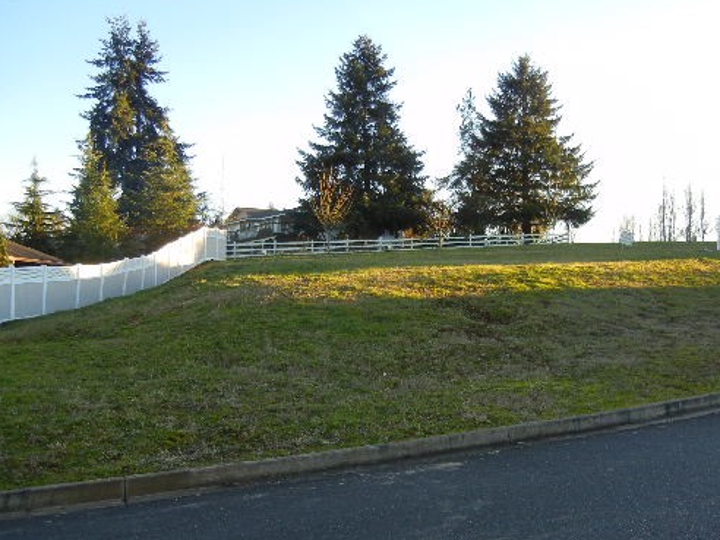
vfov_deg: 36.7
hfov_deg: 47.5
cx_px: 440
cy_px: 309
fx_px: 811
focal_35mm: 39
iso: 160
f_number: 3.5
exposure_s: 1/248
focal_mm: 5.4
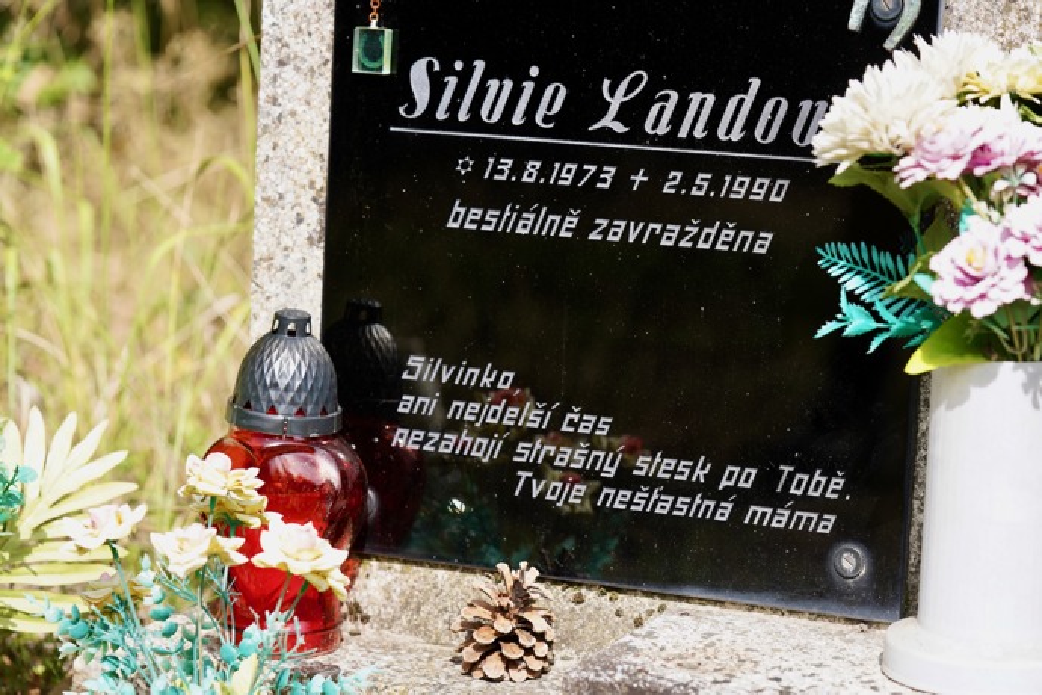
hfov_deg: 18.8
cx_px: 521
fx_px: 3155
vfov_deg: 12.6
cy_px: 348
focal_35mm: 109
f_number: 4.5
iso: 100
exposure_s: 1/320
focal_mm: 109
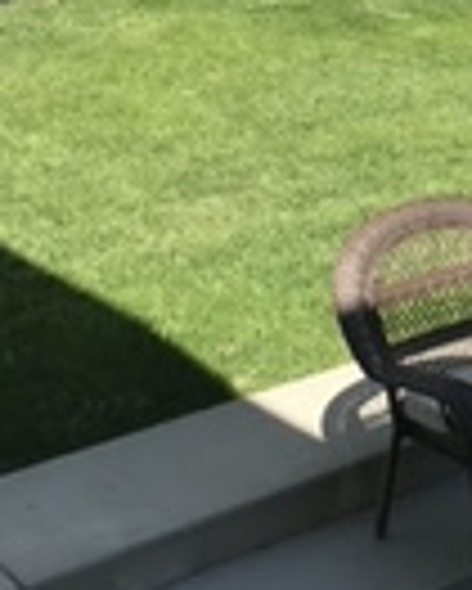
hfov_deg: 14.2
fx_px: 1744
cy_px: 72
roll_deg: -0.1
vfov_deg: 18.9
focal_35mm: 100
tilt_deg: -12.2
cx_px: 764
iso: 20
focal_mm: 3.99
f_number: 1.8
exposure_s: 1/1198
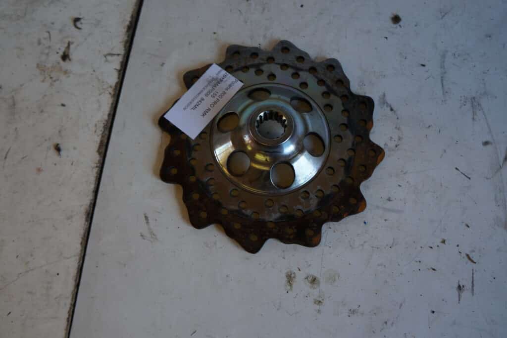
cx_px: 254
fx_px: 380
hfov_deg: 67.4
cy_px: 169
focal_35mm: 27
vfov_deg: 47.9
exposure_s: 1/60
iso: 250
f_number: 4.5
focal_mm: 18
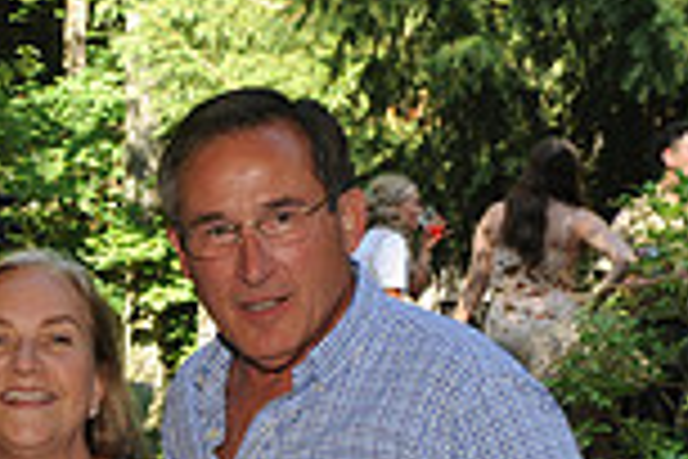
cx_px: -189
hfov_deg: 16.1
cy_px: 576
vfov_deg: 11.1
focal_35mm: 121
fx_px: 2312
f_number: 8
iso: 320
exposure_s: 1/100
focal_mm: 32
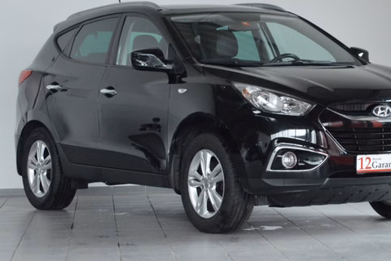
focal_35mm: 132
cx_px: 234
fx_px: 1434
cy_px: 126
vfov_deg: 10.4
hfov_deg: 15.5
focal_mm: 66
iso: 2500
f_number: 5.3
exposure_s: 1/60
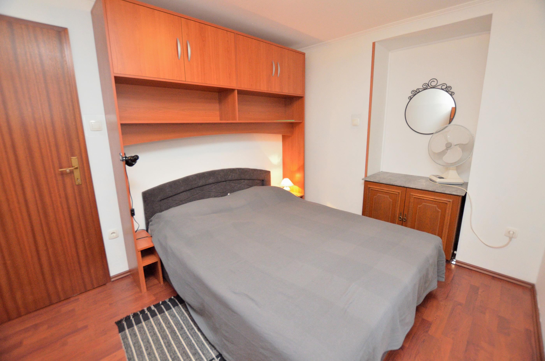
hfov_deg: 100.5
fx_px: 227
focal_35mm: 15
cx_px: 272
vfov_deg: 77.1
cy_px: 180
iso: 3200
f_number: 4
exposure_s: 1/60
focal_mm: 10
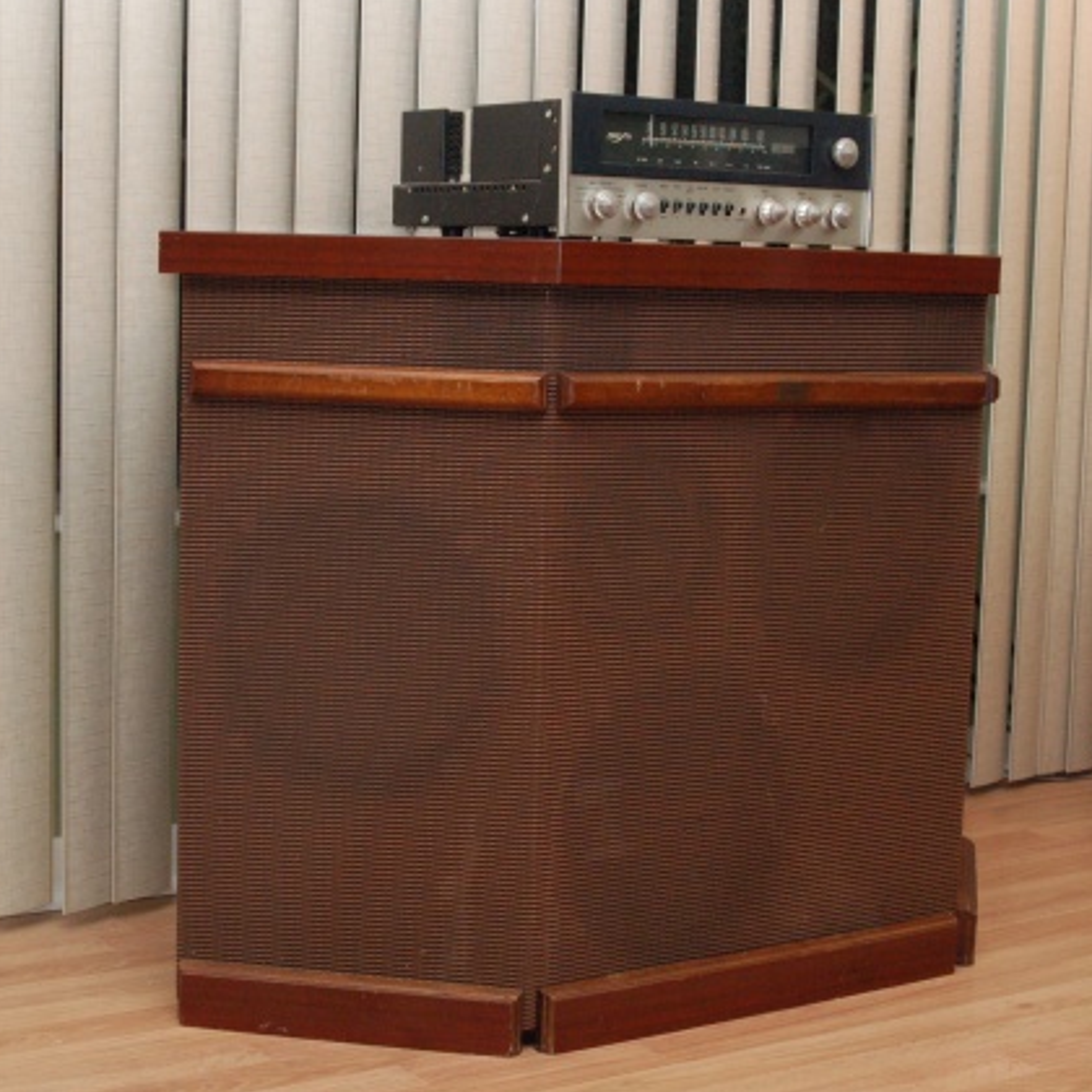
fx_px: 2356
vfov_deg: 26.1
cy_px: 542
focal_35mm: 66
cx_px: 541
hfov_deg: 26.1
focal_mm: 34
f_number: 7.1
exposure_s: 1/60
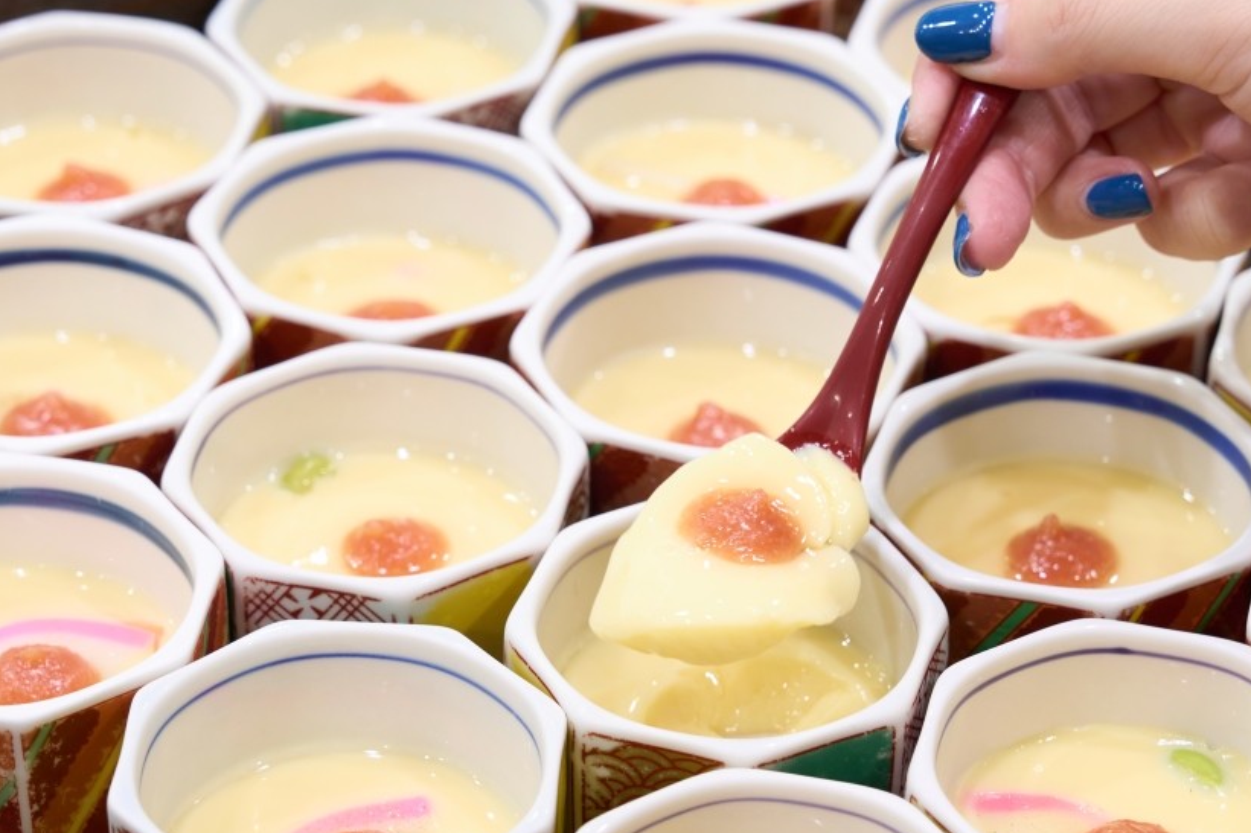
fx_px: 4551
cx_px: 753
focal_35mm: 131
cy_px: 447
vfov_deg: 10.5
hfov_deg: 15.6
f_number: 5.6
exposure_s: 1/13
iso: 250
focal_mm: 70
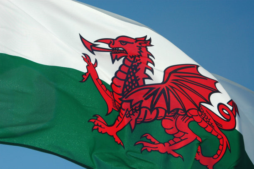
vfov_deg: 11.4
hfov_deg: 17.1
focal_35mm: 120
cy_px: 84
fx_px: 846
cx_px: 127
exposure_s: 1/1000
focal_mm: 80
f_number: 7.1
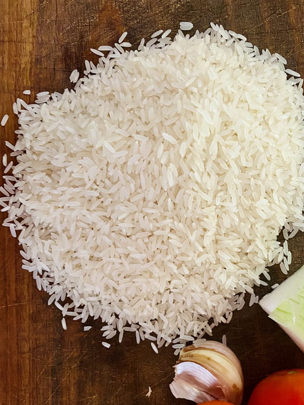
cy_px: 264
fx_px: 398
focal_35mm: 34
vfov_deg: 53.1
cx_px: 182
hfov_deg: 41.6
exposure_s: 1/34
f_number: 1.8
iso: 640
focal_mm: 4.25
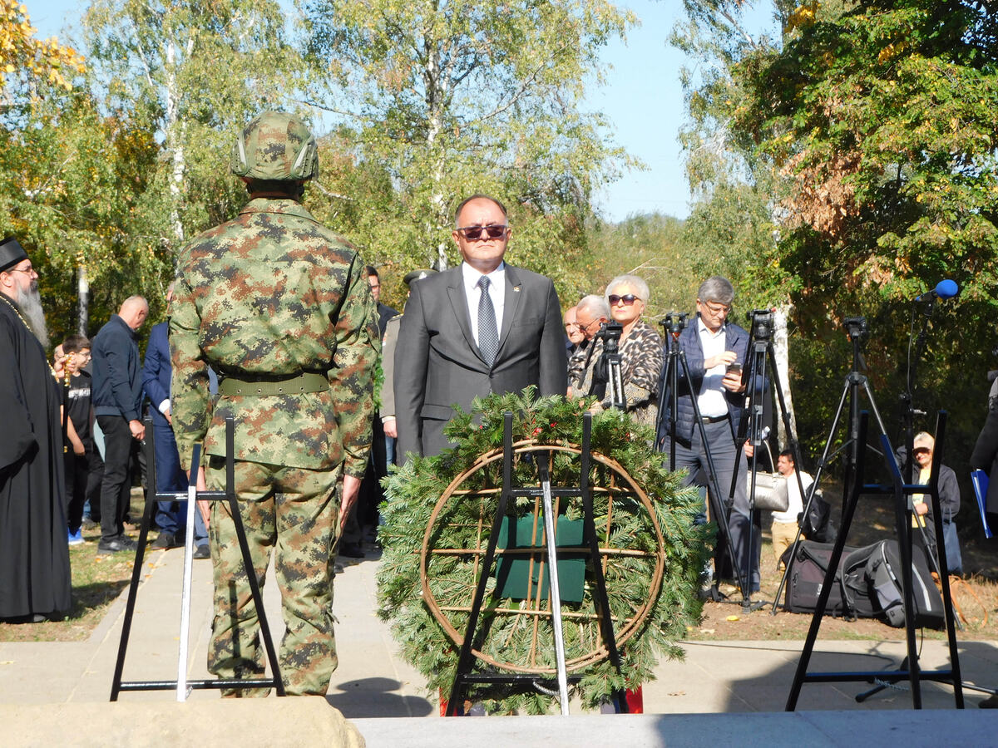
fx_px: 2624
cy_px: 374
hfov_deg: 21.5
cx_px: 499
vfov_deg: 16.2
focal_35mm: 91
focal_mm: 16.1
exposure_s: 1/500
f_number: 4.5
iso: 125
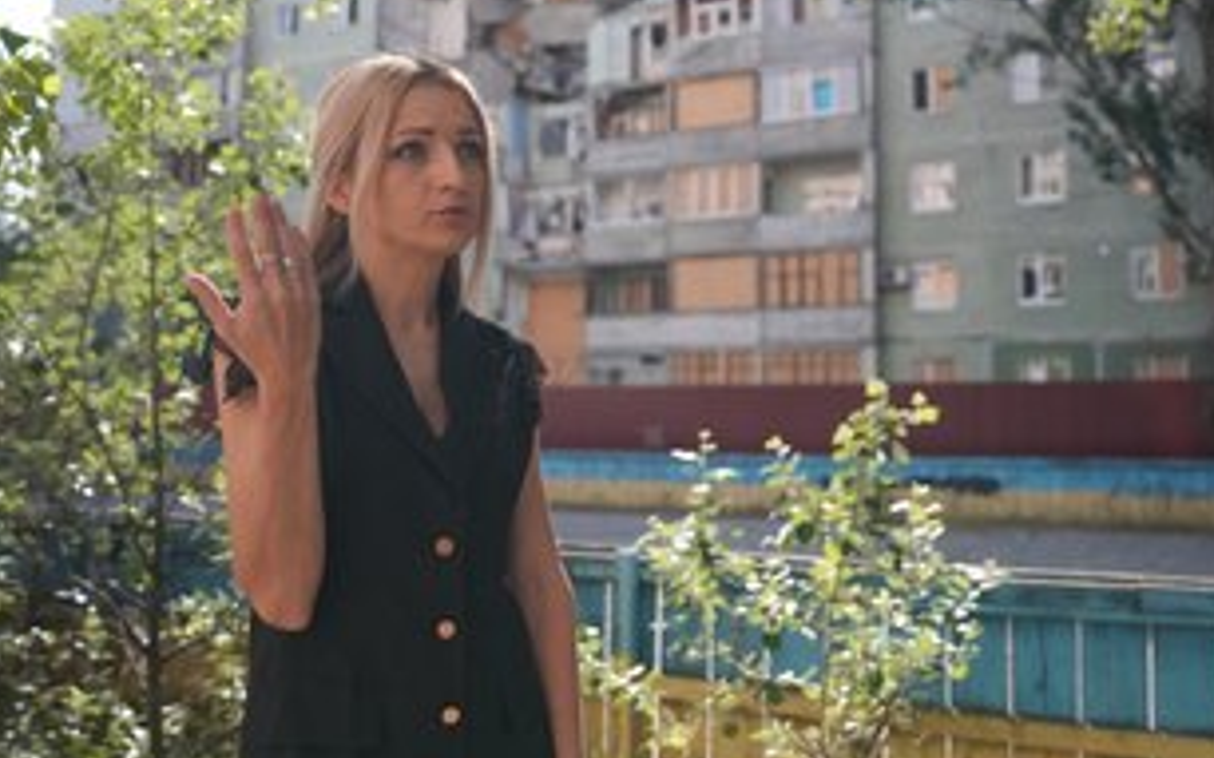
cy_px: 280
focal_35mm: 40
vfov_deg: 31.8
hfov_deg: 49.3
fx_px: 1323
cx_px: 635
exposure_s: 1/320
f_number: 2.8
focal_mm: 30
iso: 3200
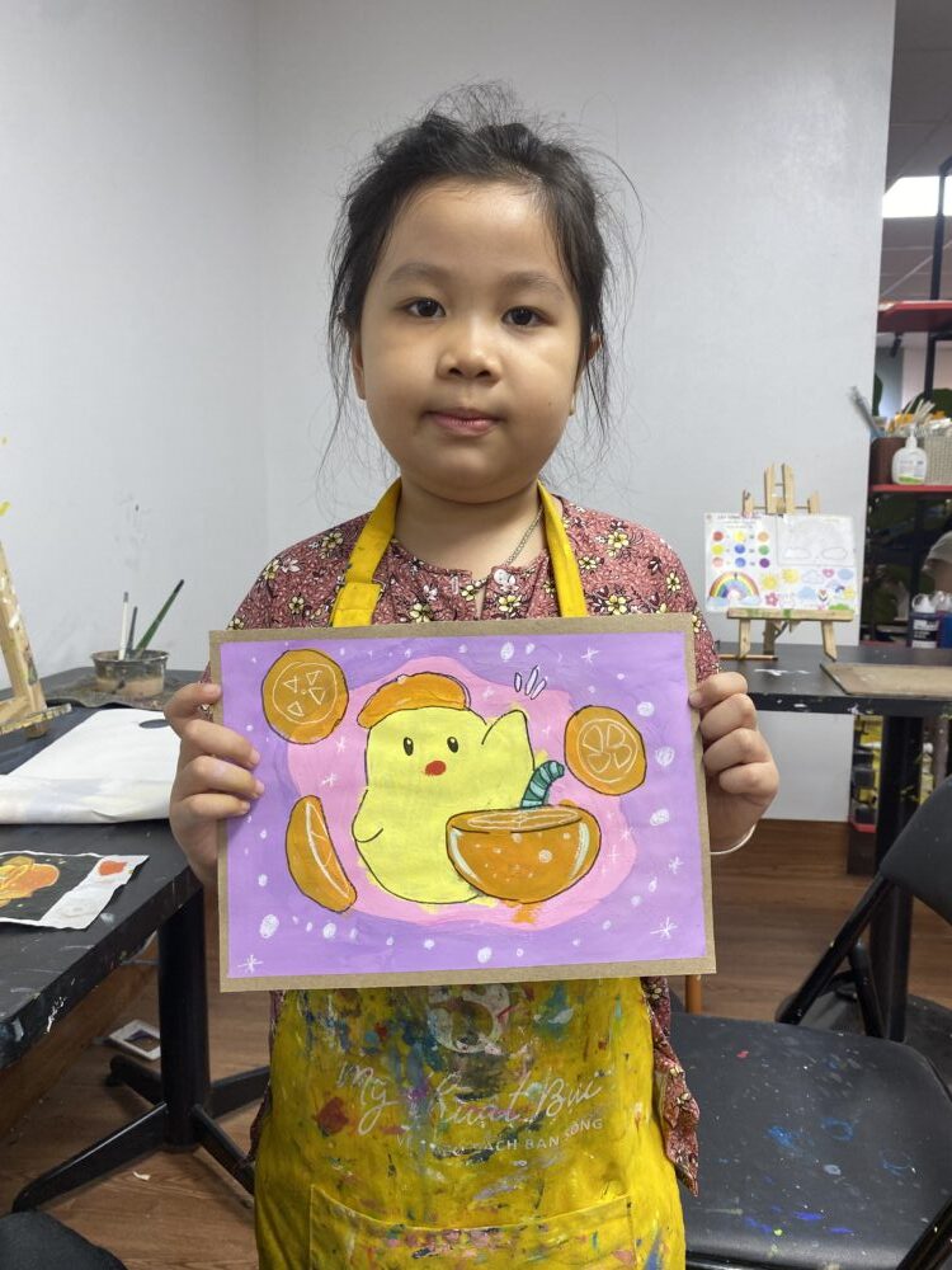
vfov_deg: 67.3
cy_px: 635
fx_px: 953
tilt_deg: -5.8
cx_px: 476
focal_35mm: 26
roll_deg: -0.4
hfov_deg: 53.1
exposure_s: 1/100
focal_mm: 4.25
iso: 100
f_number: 1.8
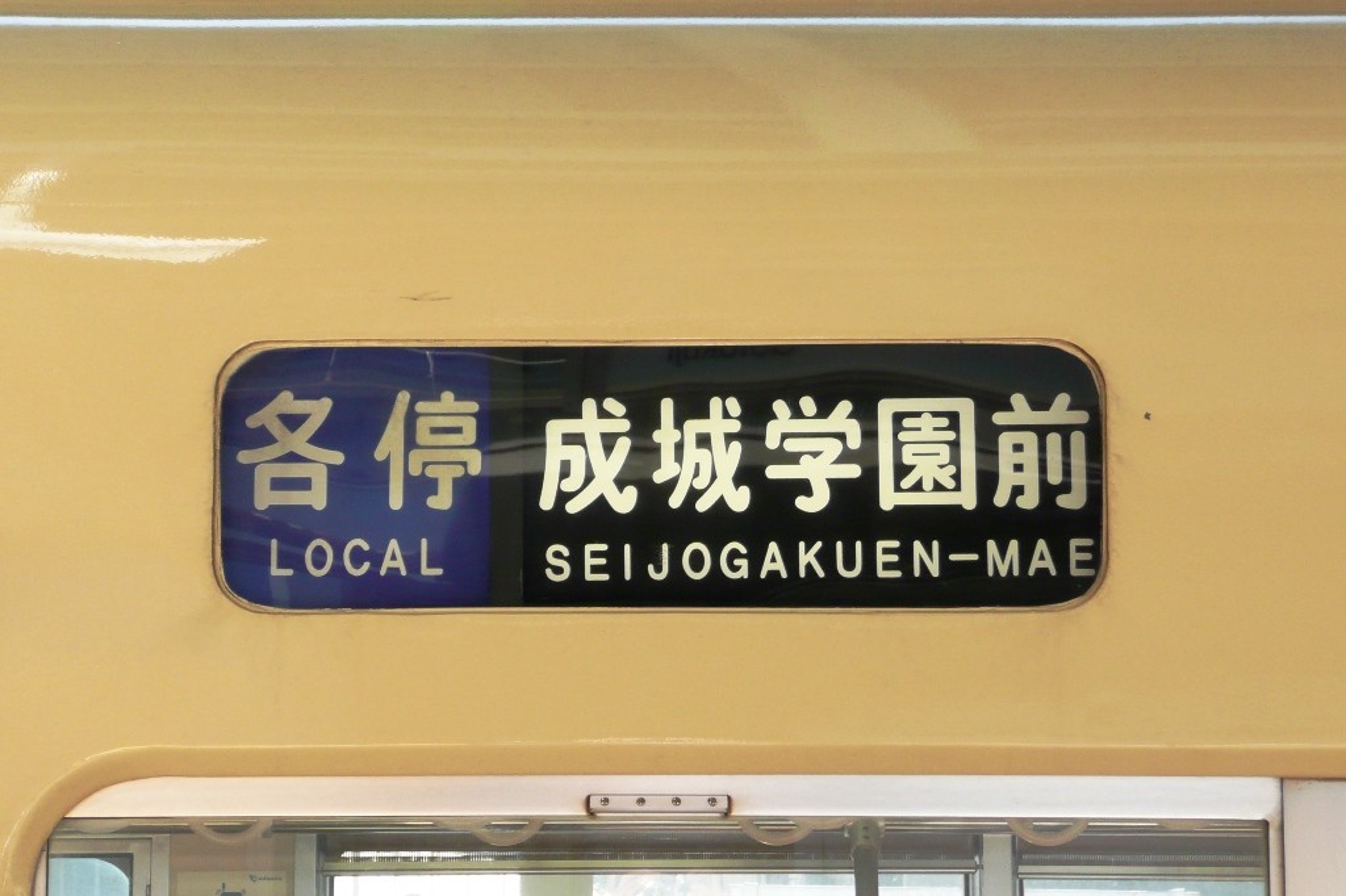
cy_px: 448
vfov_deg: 13.3
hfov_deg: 19.8
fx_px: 3850
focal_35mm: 103
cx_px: 673
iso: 100
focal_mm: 16.9
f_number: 4.7
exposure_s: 1/100
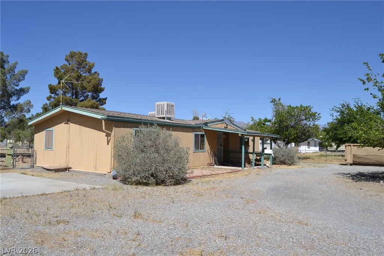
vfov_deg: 47.9
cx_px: 192
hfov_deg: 67.4
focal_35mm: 27
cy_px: 128
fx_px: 288
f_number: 8
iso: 100
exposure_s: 1/500
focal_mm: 18
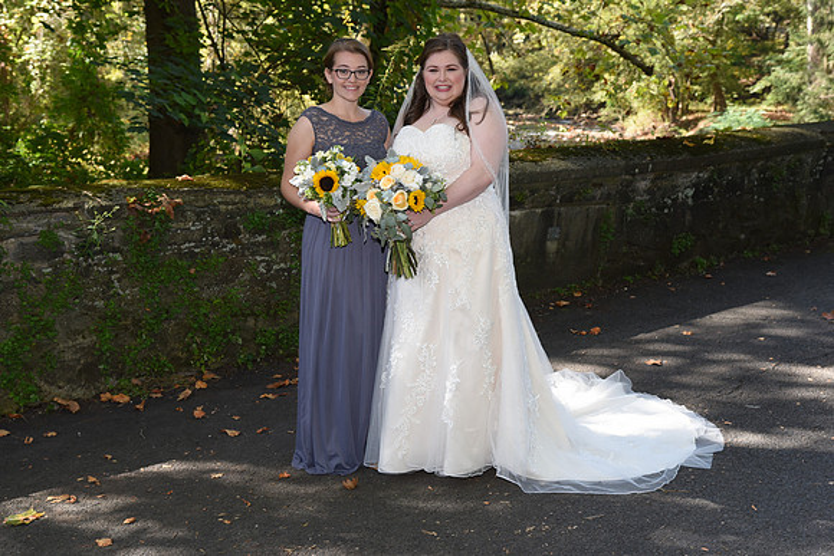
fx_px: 1159
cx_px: 417
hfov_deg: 39.6
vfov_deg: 27.0
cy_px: 278
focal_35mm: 50
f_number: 6.3
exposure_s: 1/200
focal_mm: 50
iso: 640
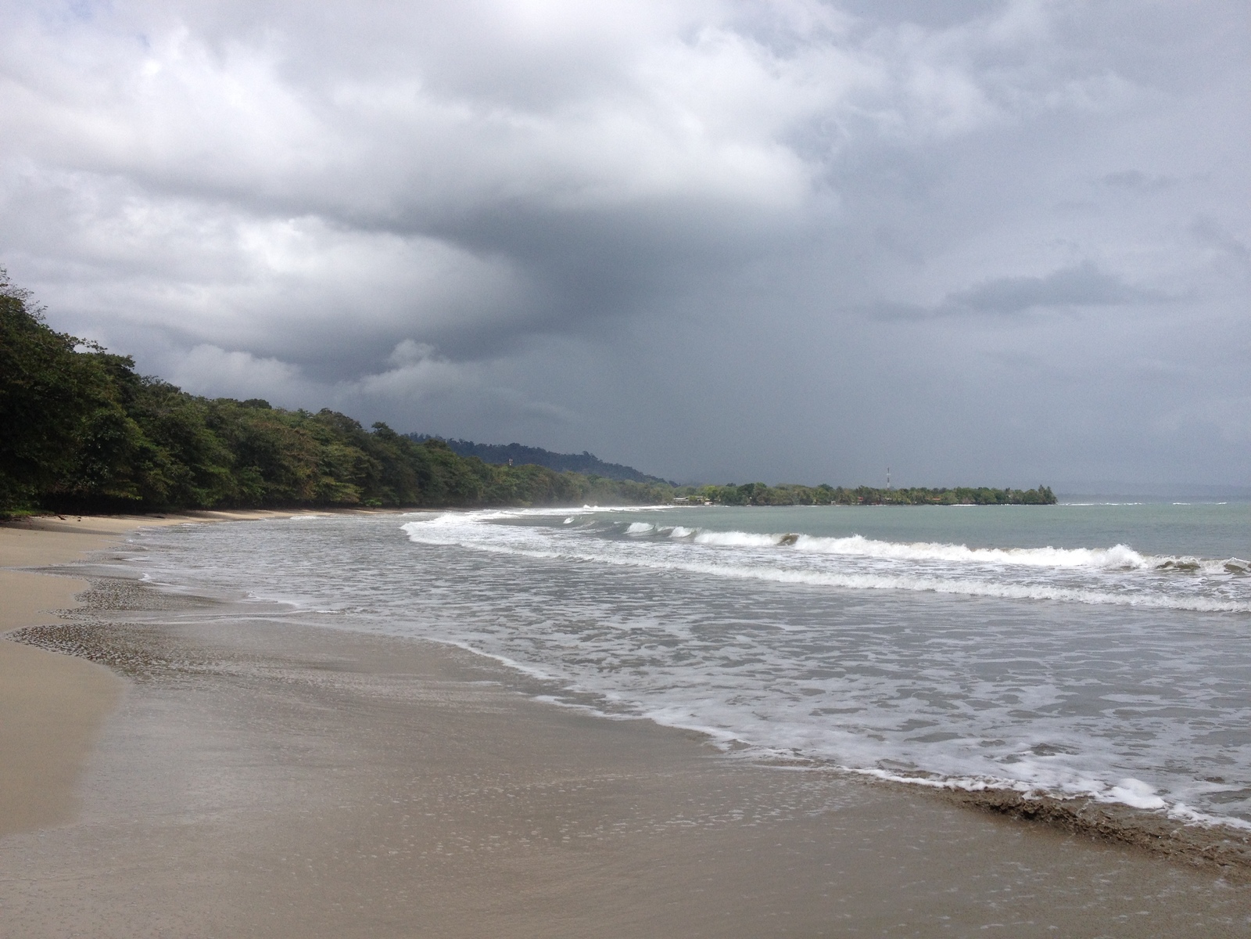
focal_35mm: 35
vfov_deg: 40.7
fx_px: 1265
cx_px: 626
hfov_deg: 52.6
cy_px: 470
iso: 50
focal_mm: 4.28
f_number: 2.4
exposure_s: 1/3690
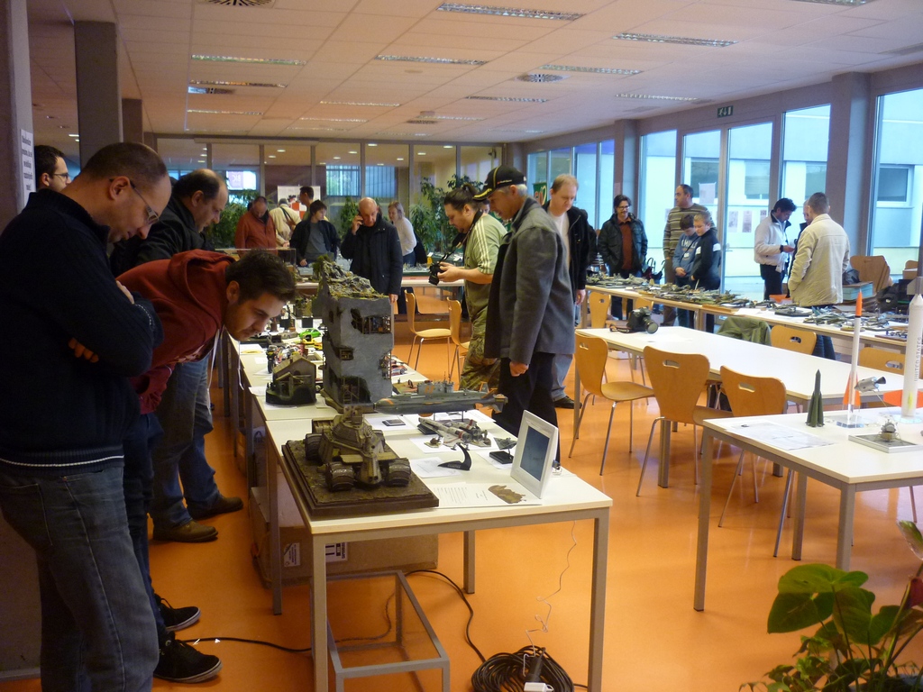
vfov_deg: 42.9
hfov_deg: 55.4
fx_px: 880
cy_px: 346
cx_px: 462
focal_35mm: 33
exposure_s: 1/30
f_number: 2.8
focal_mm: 5.5
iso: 250
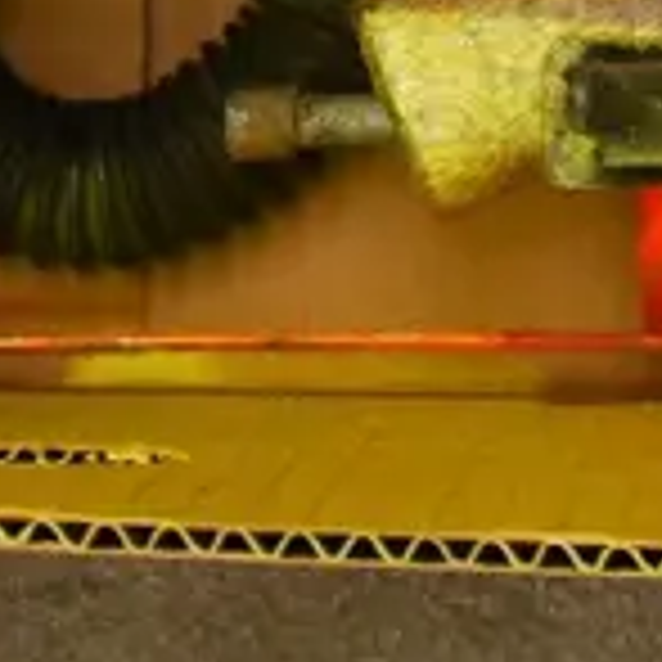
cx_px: 657
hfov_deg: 5.7
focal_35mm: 309
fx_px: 6686
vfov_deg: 5.5
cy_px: -898
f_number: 5.1
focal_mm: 25
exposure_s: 1/60
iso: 3200
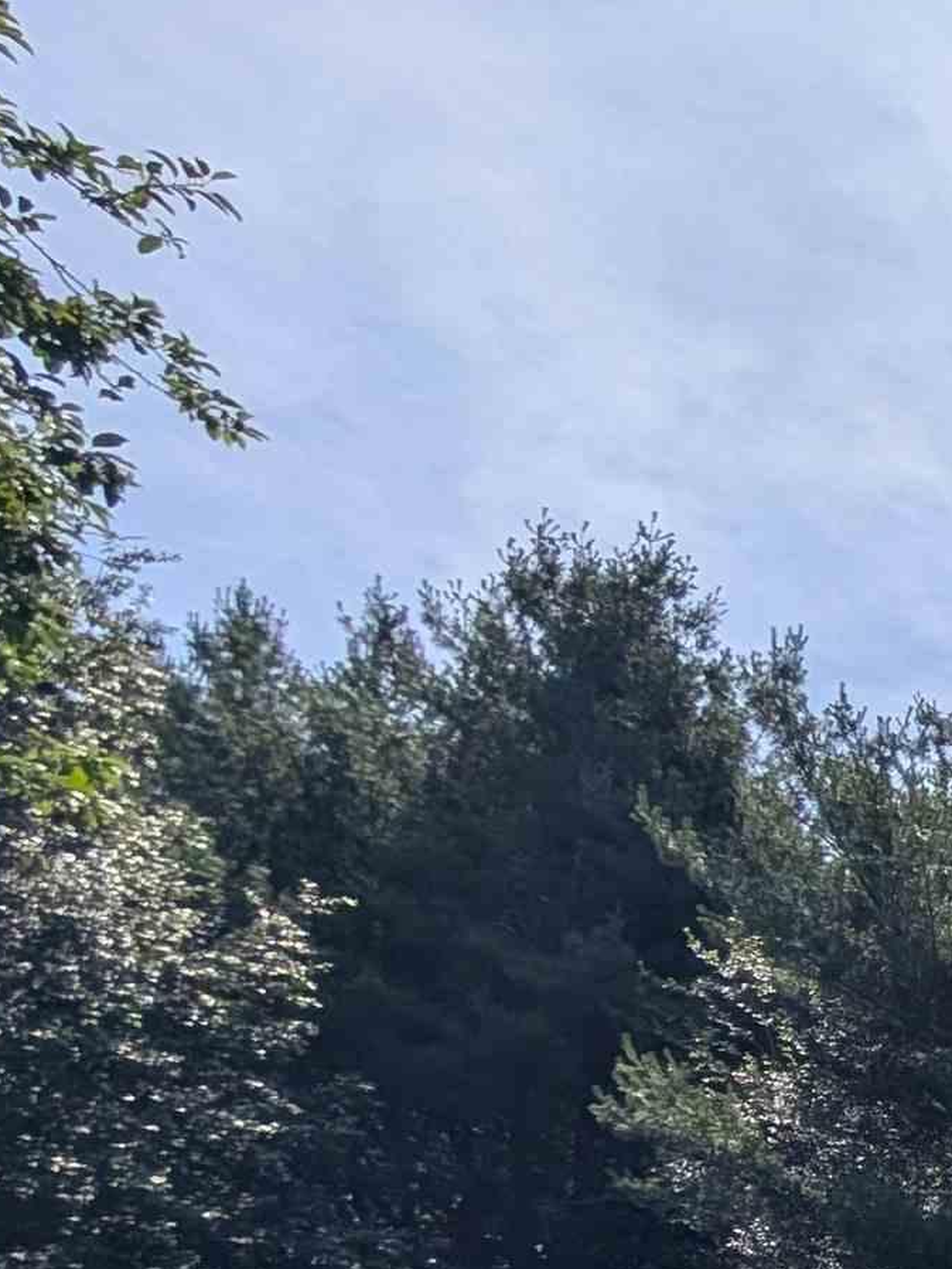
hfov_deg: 19.4
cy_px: 1345
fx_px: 1503
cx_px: 1898
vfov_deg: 38.9
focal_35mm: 41
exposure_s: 1/4505
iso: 51
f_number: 1.7
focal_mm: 2.02
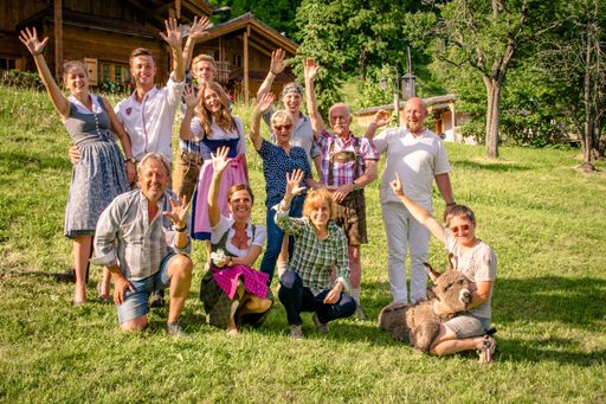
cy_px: 202
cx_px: 303
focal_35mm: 48
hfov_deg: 41.1
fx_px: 808
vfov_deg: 28.1
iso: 100
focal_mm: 32
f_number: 5
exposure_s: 1/320
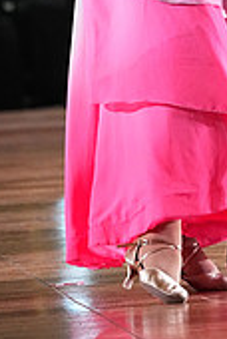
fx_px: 6415
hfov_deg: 2.0
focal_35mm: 681
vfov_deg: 3.0
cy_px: -102
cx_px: 246
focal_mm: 200
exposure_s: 1/400
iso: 6400
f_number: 4.5
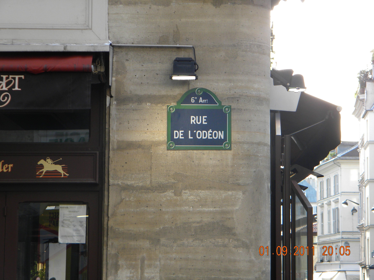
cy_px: 140
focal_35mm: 111
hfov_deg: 17.7
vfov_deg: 13.3
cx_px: 187
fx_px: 1199
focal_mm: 20.1
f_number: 4.7
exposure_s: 1/68.4
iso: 106
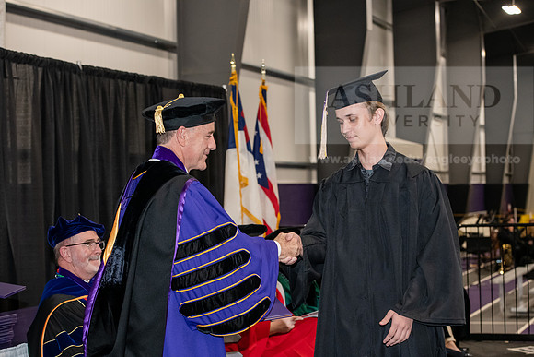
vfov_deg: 19.5
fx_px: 1039
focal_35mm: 70
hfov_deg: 28.8
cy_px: 178
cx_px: 267
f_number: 5
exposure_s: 1/200
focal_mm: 70
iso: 2500
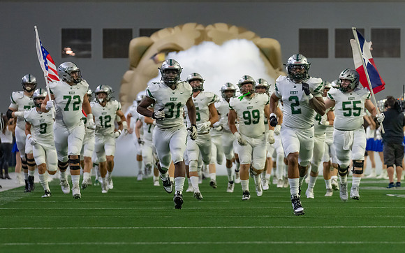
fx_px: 2996
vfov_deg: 4.8
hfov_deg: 7.7
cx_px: 187
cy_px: 111
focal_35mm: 272
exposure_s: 1/1000
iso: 5000
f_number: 4
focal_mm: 200
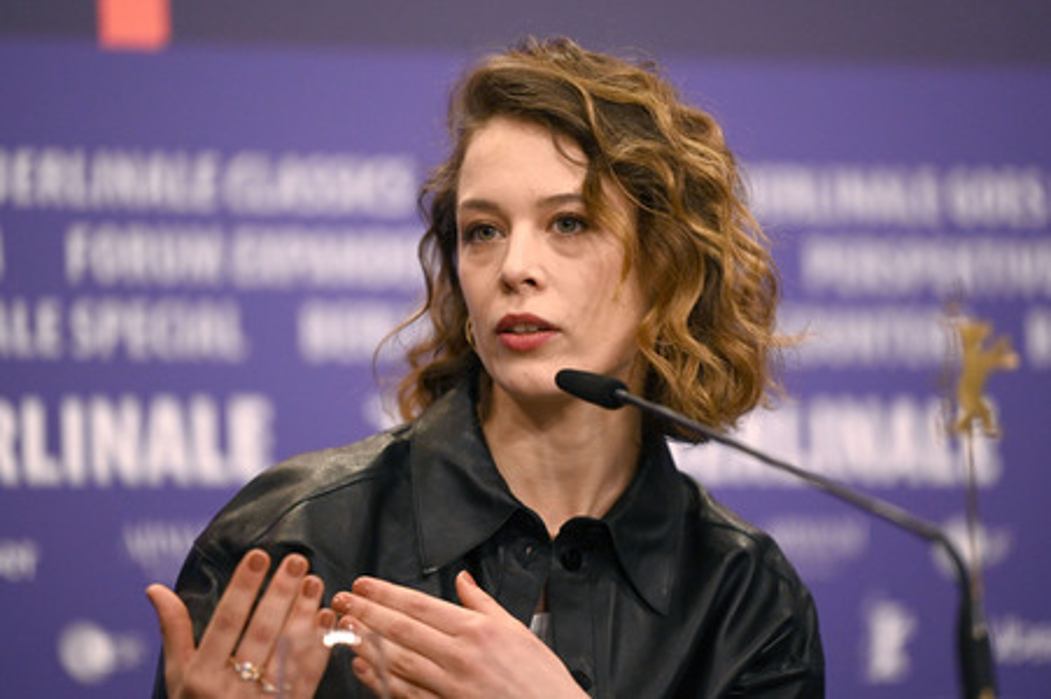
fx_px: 5397
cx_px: 526
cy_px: 350
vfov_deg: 7.4
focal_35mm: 185
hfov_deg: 11.1
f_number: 2.8
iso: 4000
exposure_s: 1/1250
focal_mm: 185
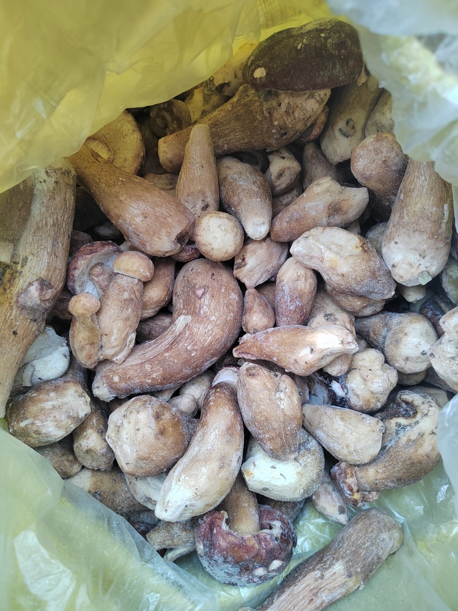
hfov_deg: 58.9
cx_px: 229
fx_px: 406
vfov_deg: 73.9
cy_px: 306
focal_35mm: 23
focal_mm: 5.52
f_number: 1.9
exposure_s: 1/100
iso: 497
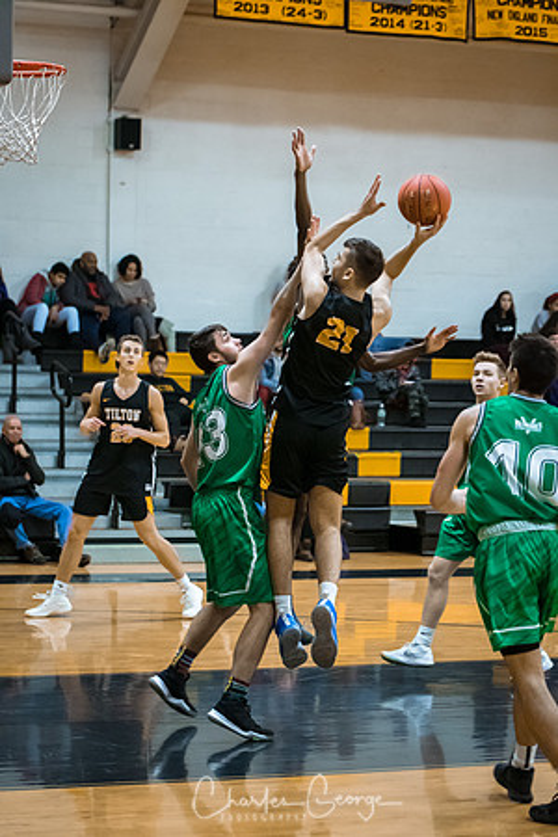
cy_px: 418
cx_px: 279
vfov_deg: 19.5
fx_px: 2441
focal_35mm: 105
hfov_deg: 13.0
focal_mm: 70
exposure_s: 1/400
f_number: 2.8
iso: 3200
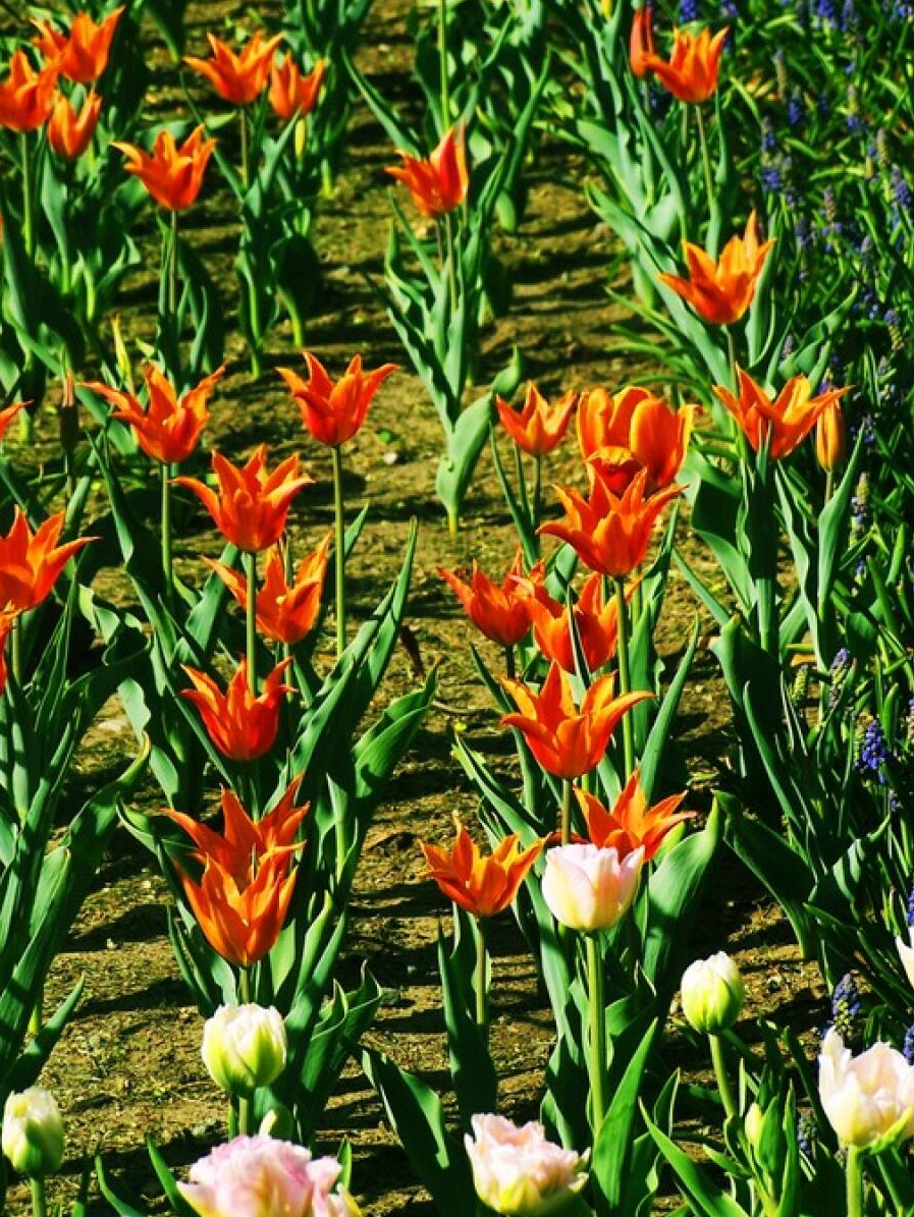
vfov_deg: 10.2
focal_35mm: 193
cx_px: 507
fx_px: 6791
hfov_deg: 7.7
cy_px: 640
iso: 80
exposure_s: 1/800
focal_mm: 28
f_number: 3.2
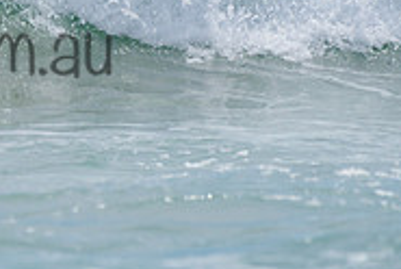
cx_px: -169
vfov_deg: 0.7
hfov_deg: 1.1
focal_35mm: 1918
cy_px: -60
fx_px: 21398
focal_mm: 500
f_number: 5.6
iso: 90
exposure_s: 1/2000
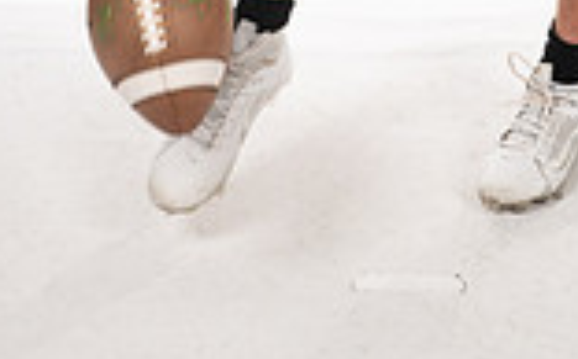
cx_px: 474
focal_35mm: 153
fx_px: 2407
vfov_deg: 8.0
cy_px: -448
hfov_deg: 13.6
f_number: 8
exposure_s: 1/400
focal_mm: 52
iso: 640
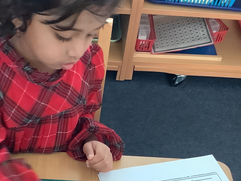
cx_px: 40
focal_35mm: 63
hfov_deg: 29.8
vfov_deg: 22.7
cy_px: 162
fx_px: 439
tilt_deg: -49.0
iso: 400
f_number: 2.4
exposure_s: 1/25
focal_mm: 3.3
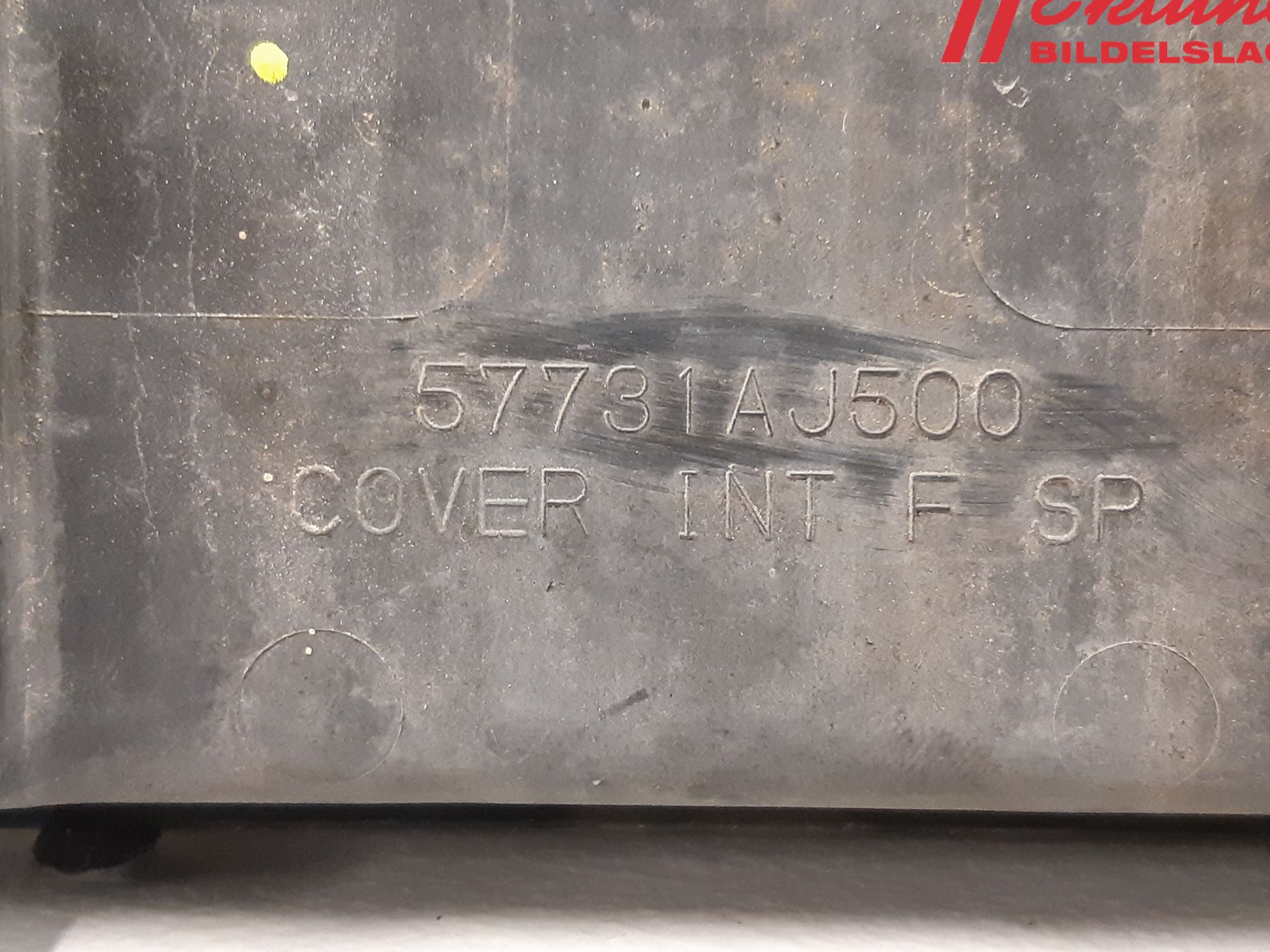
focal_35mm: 28
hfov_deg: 63.4
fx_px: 1027
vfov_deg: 49.7
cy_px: 463
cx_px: 667
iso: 400
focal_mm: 3.93
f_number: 1.7
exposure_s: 1/25
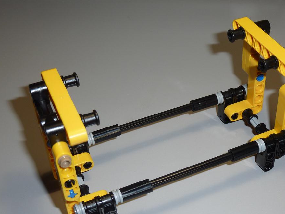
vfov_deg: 26.1
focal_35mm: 56
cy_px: 124
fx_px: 461
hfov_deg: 34.3
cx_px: 163
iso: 100
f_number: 4
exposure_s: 1/30
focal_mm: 7.9
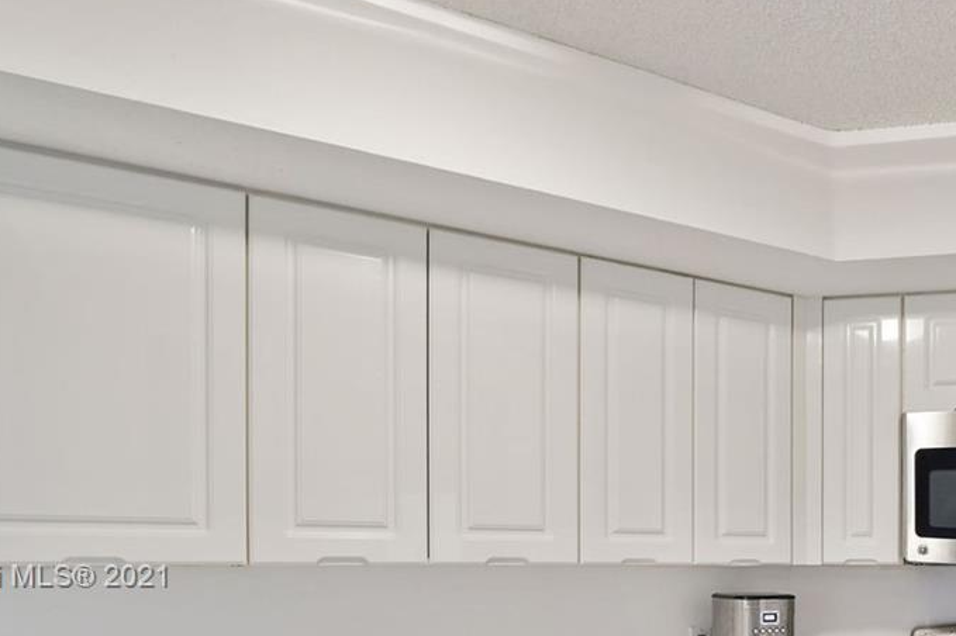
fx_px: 876
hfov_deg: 51.2
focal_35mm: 33
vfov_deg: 37.2
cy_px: 578
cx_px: 846
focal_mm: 14
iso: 200
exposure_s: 1/13
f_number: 8
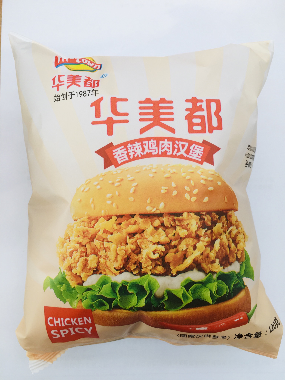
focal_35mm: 29
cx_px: 142
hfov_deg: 48.2
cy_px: 190
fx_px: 318
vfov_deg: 61.7
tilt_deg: -83.4
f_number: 2.2
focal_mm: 4.15
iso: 25
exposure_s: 1/50
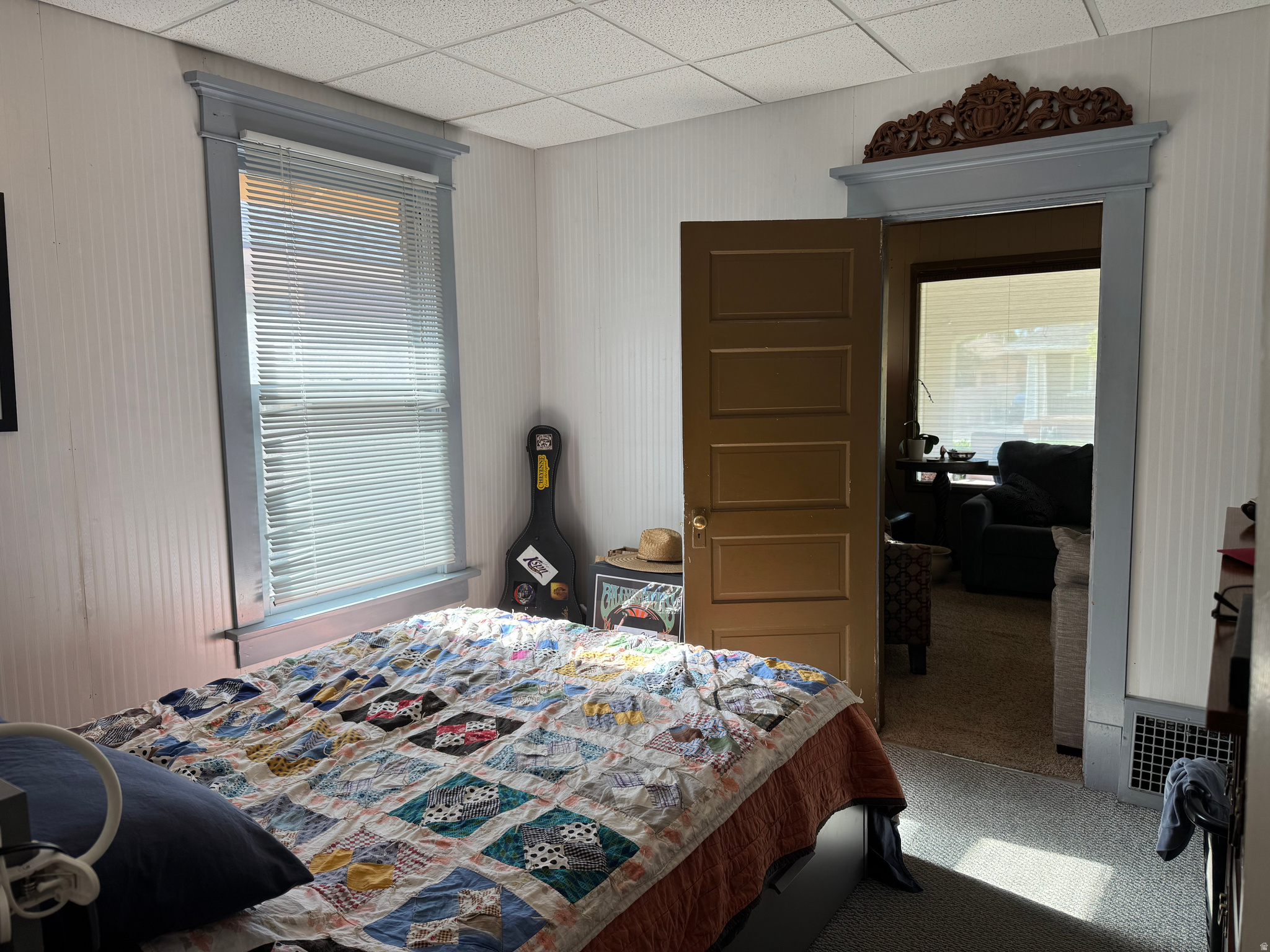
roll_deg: +1.2
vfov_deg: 56.8
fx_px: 881
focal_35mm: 24
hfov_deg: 71.6
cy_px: 476
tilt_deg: -6.1
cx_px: 635
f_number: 1.78
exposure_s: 1/139
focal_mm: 6.76
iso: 64
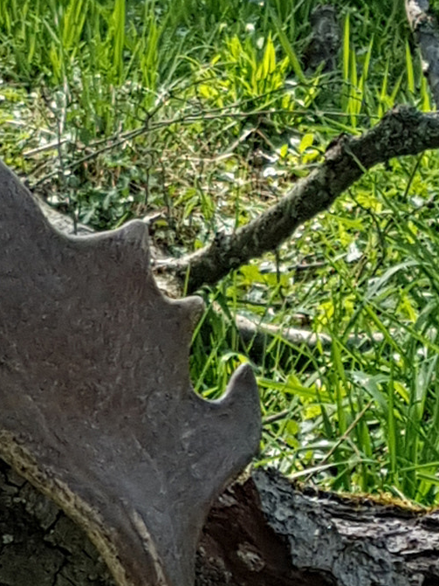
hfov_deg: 22.9
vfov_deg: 27.9
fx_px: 1049
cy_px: 673
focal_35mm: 62
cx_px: 23
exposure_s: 1/840
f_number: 1.7
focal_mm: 4.2
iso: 40
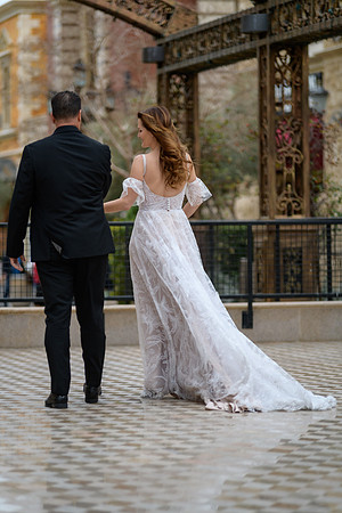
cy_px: 256
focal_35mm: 155
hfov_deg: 8.9
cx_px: 171
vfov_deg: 13.2
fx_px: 2209
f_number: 2.8
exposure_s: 1/640
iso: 160
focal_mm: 155
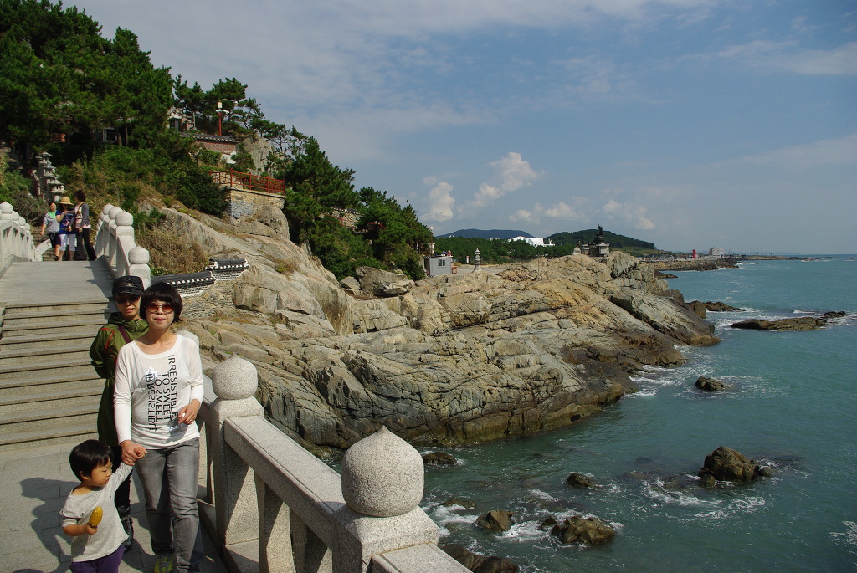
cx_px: 428
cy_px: 286
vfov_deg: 48.0
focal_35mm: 27
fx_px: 643
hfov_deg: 67.3
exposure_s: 1/750
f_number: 8
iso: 200
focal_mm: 18
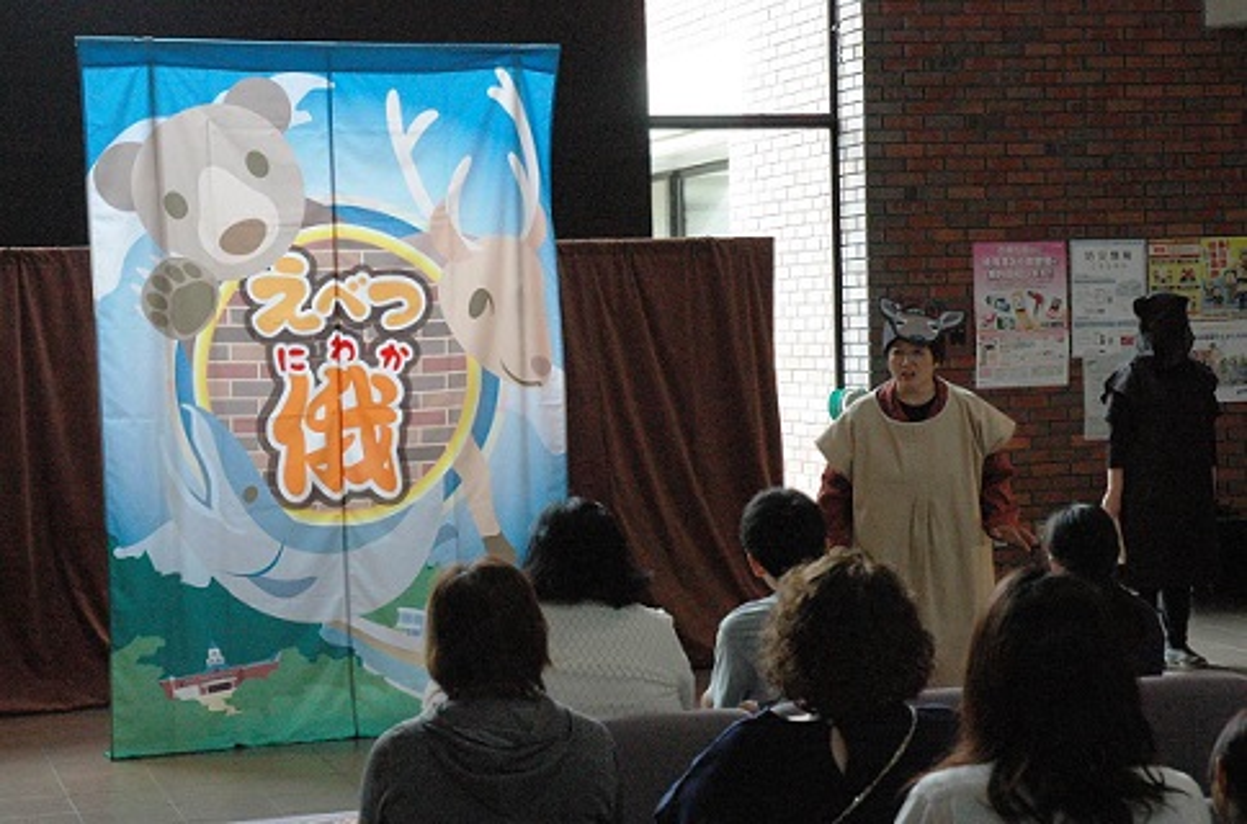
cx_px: 624
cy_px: 412
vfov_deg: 20.5
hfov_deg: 30.6
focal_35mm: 66
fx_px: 2280
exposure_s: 1/160
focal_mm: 44
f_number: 6.3
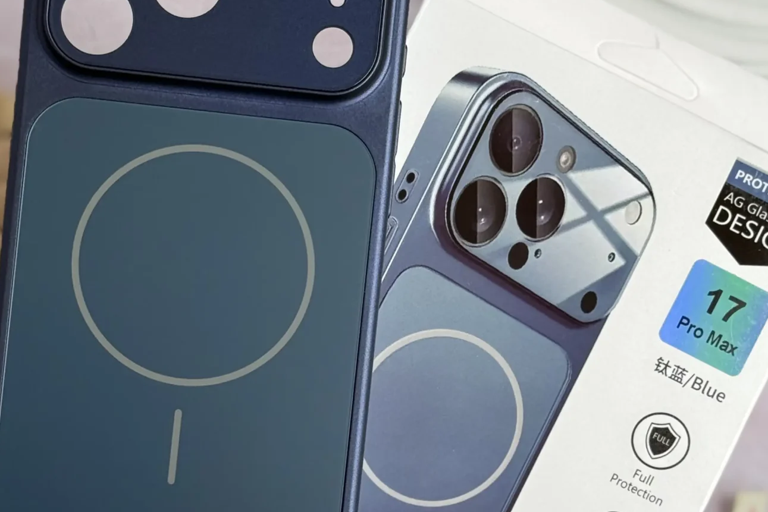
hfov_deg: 20.6
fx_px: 2112
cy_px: 355
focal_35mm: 99
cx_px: 343
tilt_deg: -73.3
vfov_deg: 13.8
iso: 64
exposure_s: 1/333
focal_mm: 6.76
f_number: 1.78
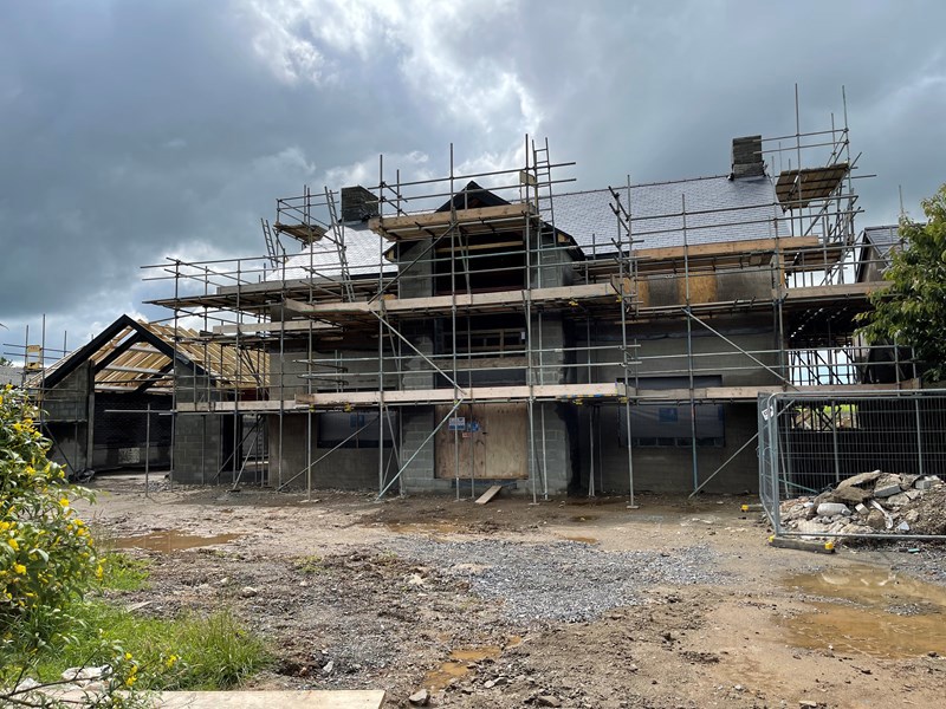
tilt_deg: +4.2
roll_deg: +0.9
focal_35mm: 26
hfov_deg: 67.3
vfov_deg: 53.1
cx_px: 473
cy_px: 354
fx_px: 711
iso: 32
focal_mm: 5.1
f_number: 1.6
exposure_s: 1/4049
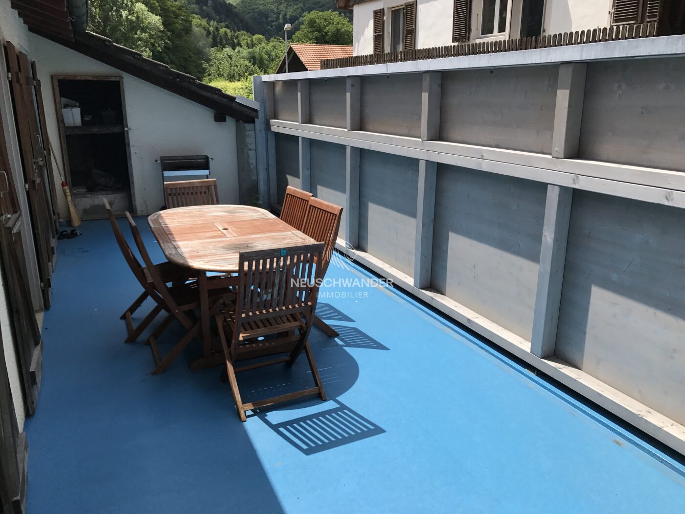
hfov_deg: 63.4
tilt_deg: -15.5
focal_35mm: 28
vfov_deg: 49.7
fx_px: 554
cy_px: 257
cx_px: 342
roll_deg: -0.3
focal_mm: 3.99
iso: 20
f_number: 1.8
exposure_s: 1/2336
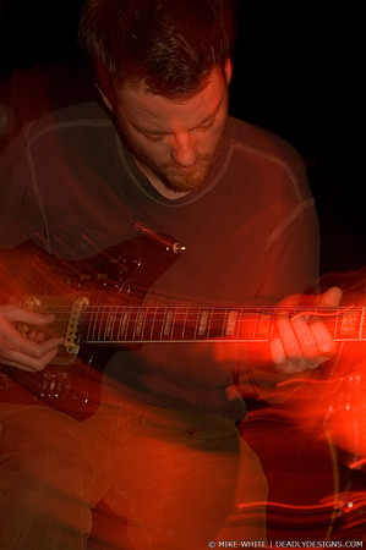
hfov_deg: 17.5
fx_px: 1192
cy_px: 275
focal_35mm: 78
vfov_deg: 26.0
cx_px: 183
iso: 800
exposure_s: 1/8
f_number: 4
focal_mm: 52
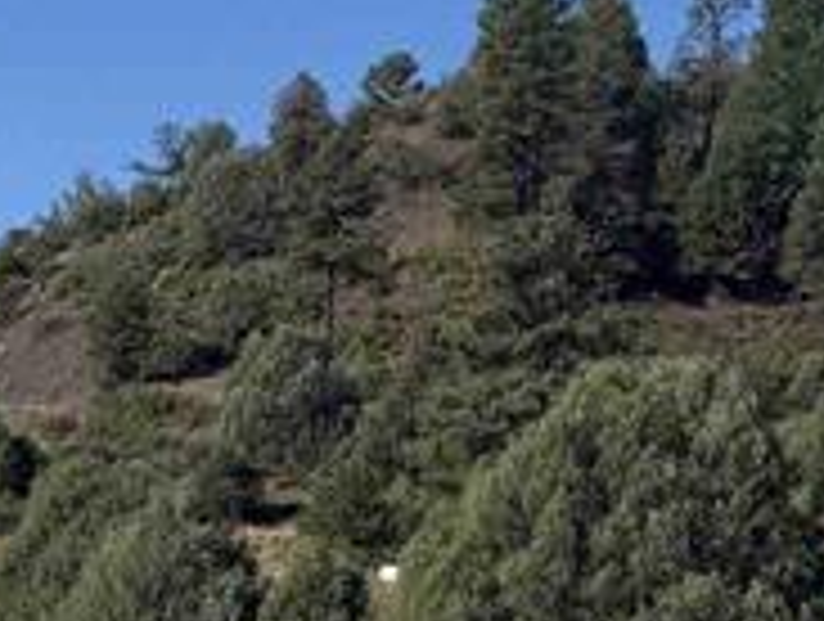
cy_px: 608
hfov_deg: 14.1
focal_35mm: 134
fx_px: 3196
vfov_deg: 11.0
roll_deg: -2.1
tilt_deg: +3.5
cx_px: 1090
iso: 80
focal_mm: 6.76
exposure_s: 1/4975
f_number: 1.78
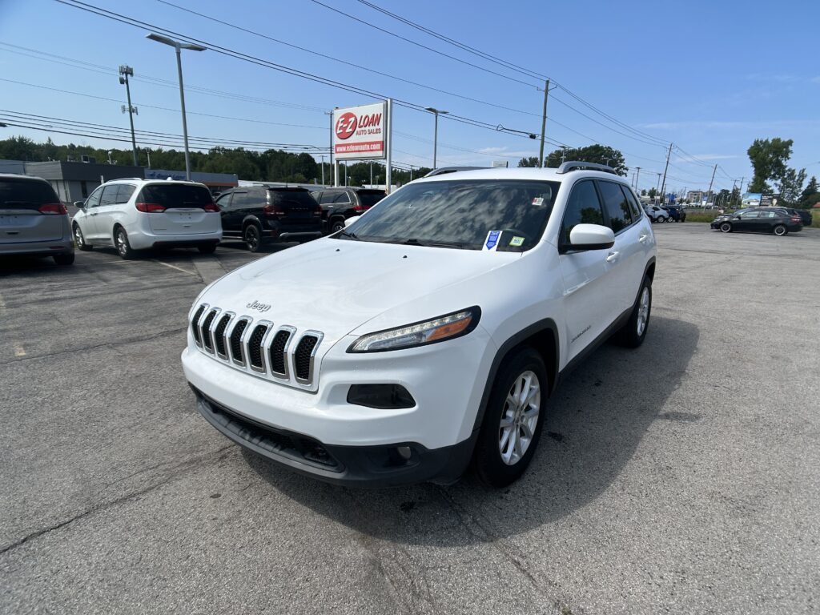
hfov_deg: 67.3
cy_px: 308
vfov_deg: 53.1
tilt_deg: -14.0
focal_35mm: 26
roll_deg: -1.9
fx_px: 616
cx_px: 410
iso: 50
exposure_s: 1/5587
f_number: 1.5
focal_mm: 5.7
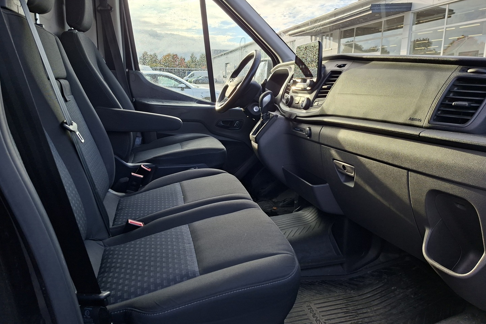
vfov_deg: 53.0
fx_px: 324
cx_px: 243
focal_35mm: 24
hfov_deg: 73.7
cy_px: 144
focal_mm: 5.54
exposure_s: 1/247
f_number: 1.8
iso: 50
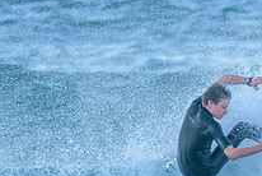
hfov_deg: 0.8
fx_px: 19518
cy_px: 218
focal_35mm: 2678
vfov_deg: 0.5
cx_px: 265
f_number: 6.3
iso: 2500
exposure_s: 1/1600
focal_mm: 800
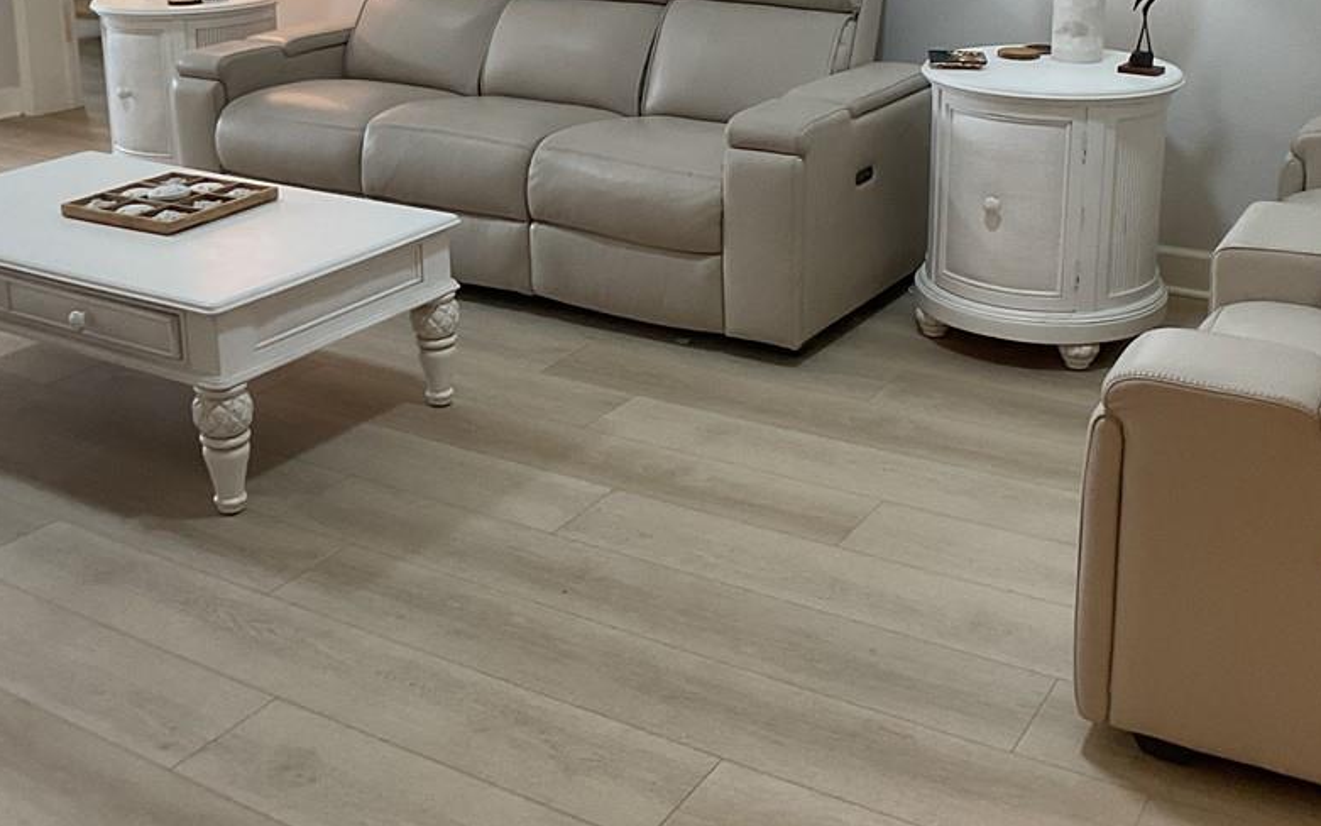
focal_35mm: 63
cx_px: 693
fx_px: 2268
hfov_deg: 32.5
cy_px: 137
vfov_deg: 20.3
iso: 64
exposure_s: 1/60
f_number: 1.8
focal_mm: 3
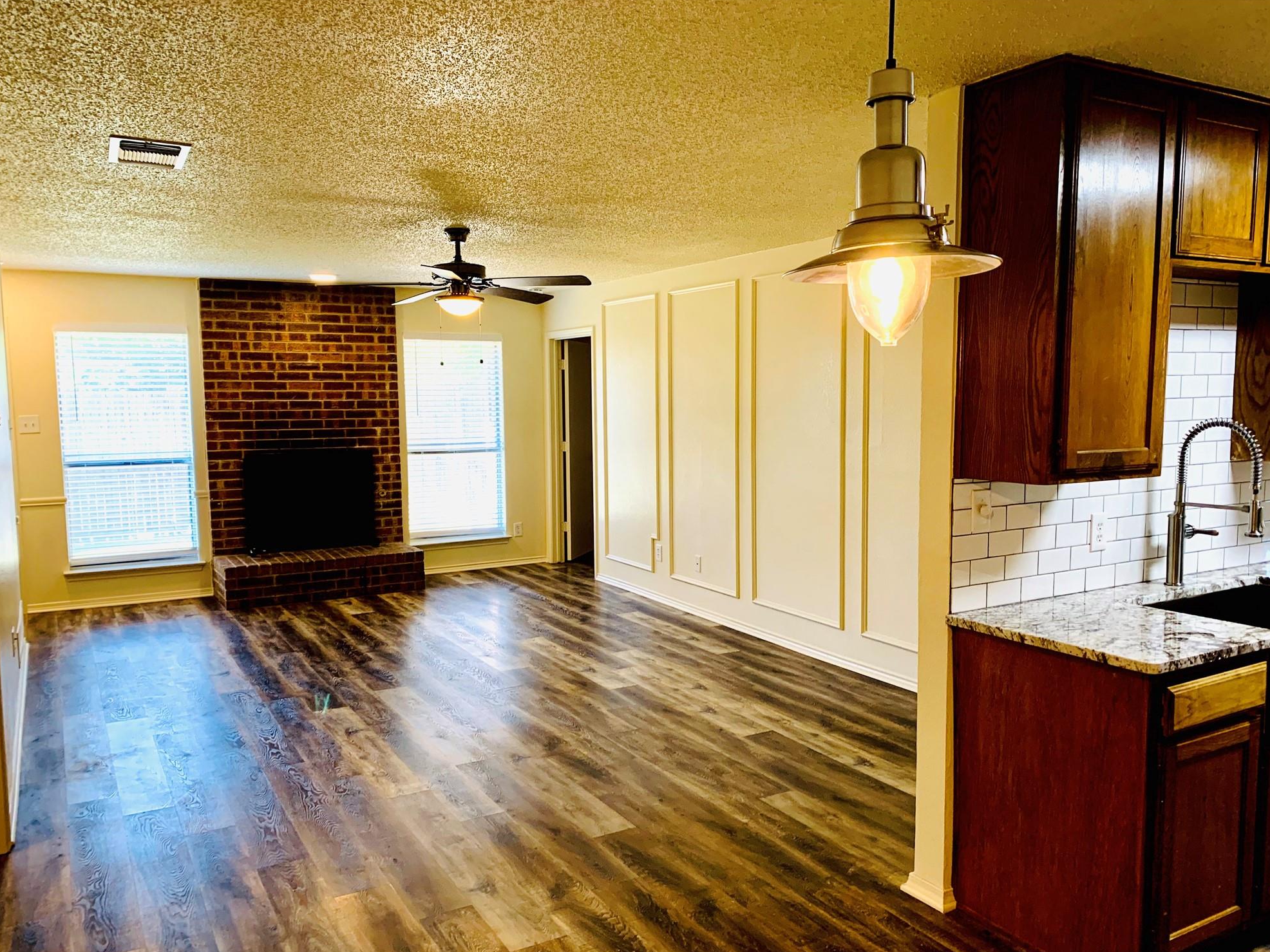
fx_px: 991
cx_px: 616
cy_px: 492
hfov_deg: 65.3
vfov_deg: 51.3
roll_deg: +1.2
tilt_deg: -6.6
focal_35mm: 27
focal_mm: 4.25
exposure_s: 1/60
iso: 100
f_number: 1.8
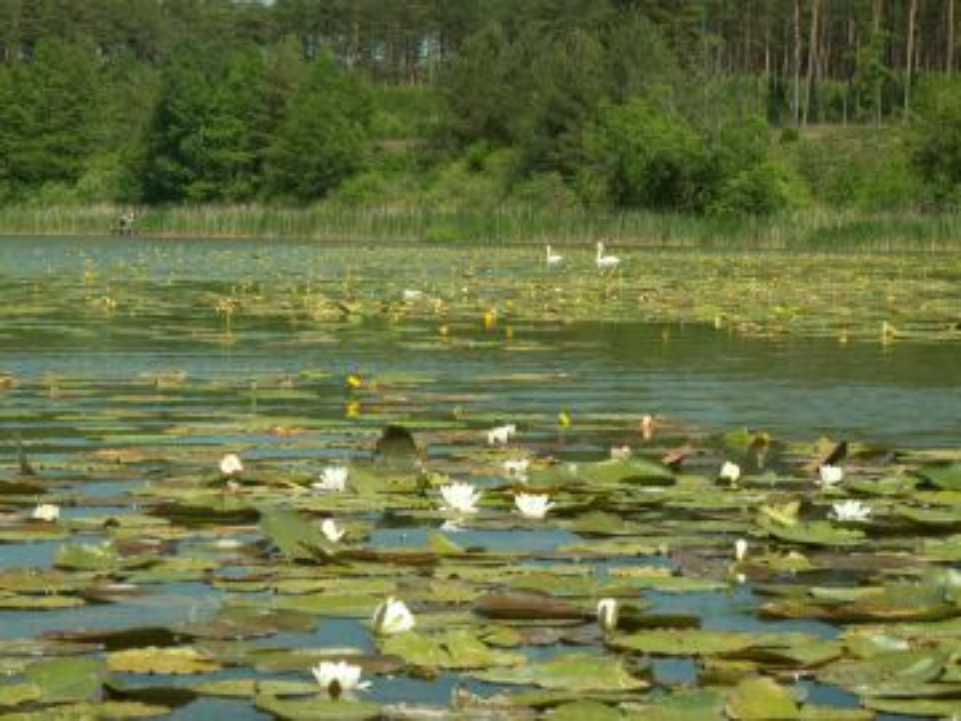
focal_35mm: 135
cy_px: 360
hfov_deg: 14.6
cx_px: 480
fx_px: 3748
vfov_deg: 11.0
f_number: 6.3
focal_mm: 22.14
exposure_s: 1/80
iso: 50
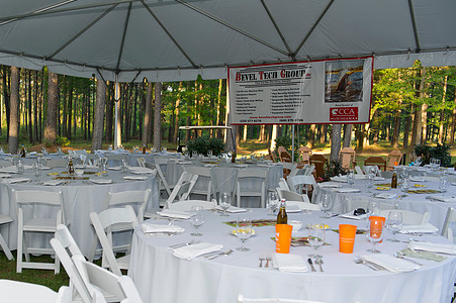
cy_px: 191
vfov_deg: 29.7
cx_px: 169
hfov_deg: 43.3
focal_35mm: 45
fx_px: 570
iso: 320
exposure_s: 1/125
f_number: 4.5
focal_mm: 35
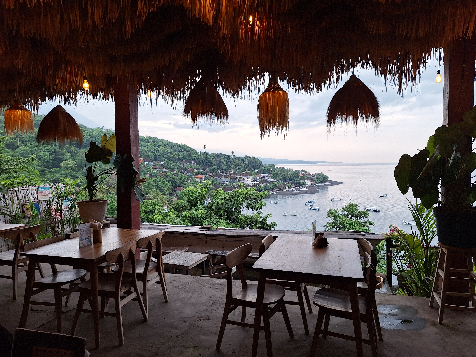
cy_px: 178
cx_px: 238
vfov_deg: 58.9
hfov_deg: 73.9
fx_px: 316
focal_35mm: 23
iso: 40
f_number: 1.8
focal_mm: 5.54
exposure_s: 1/119
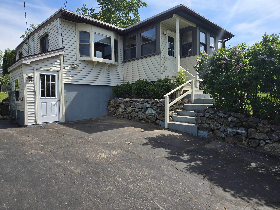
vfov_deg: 58.9
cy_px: 105
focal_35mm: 23
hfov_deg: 73.9
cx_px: 140
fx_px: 186
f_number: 1.8
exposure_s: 1/1199
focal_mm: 5.4
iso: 25
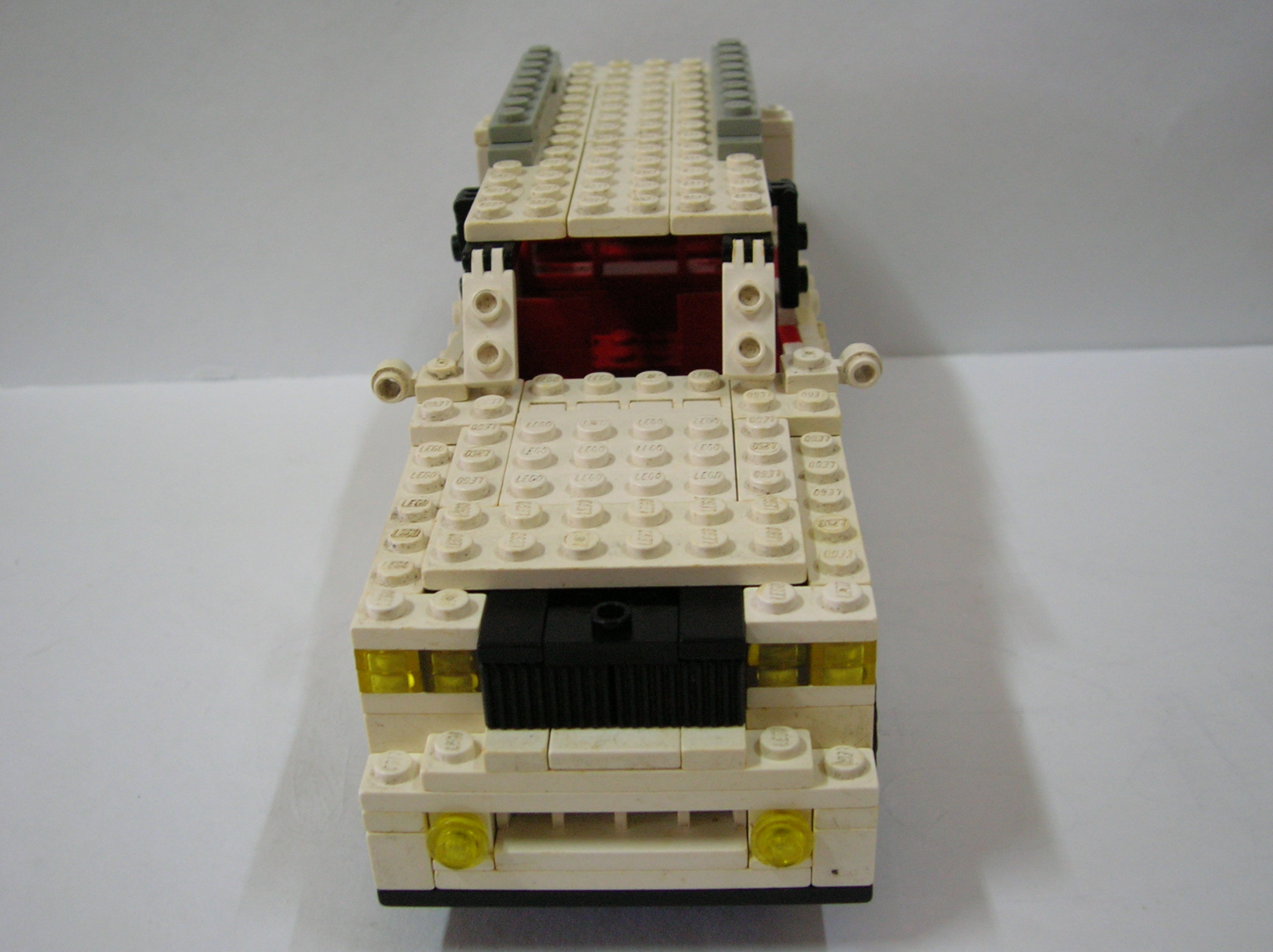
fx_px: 1396
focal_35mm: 38
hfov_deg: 49.0
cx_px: 636
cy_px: 476
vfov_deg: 37.7
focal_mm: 6.4
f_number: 3
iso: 100
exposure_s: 1/6.8
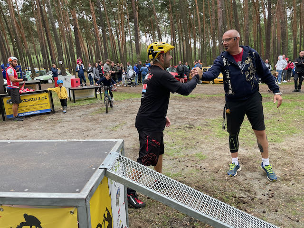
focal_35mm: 26
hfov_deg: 67.3
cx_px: 152
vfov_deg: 53.1
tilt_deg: -12.5
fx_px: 228
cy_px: 114
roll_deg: +2.5
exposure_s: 1/121
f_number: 1.6
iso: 64
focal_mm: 4.2
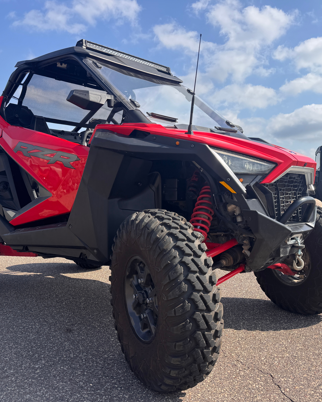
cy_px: 204
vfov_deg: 55.7
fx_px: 381
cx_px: 149
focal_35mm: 32
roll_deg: +0.1
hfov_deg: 45.8
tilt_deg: -1.4
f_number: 1.78
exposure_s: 1/3096
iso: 80
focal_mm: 6.76
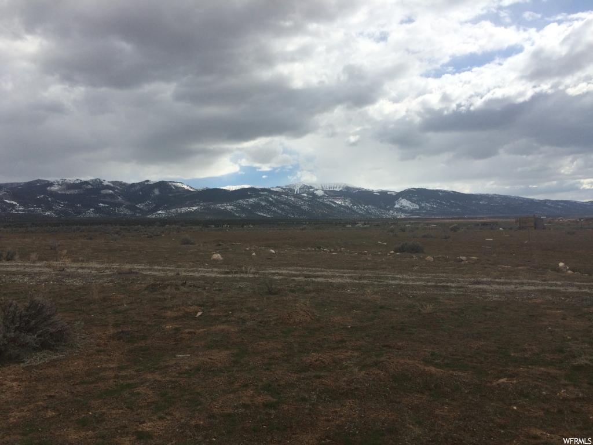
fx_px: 497
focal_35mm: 29
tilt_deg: +0.1
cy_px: 222
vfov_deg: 48.2
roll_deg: +2.1
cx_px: 296
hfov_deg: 61.7
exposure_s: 1/4115
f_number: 2.2
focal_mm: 4.15
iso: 32
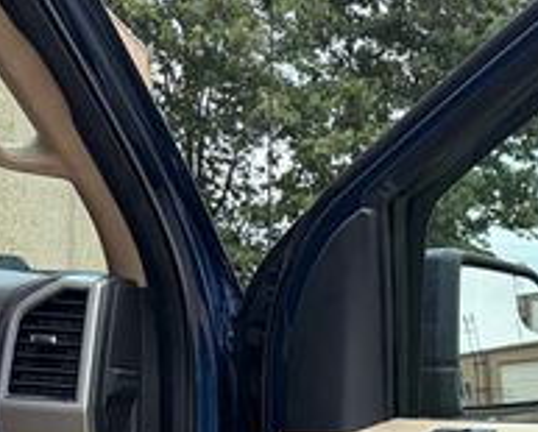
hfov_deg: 20.8
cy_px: 555
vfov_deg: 17.3
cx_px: 686
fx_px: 1340
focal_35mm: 84
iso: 64
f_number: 1.6
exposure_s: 1/2208
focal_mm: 5.96
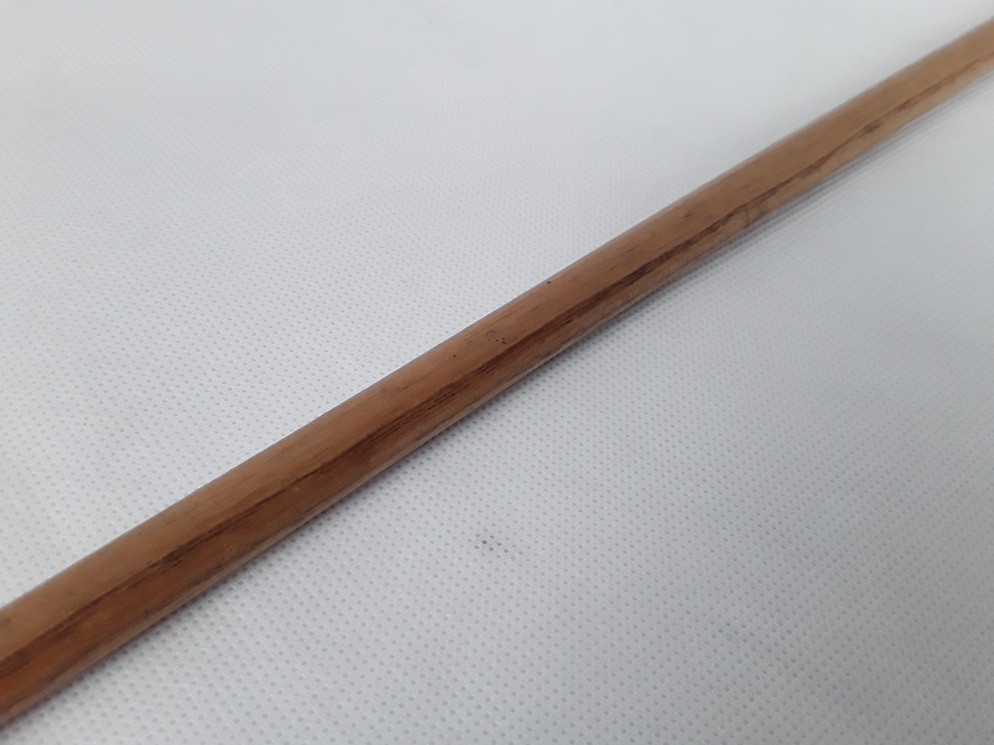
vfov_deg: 51.4
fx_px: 775
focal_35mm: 27
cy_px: 372
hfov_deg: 65.3
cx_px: 497
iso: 64
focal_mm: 2.91
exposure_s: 1/100
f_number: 1.9
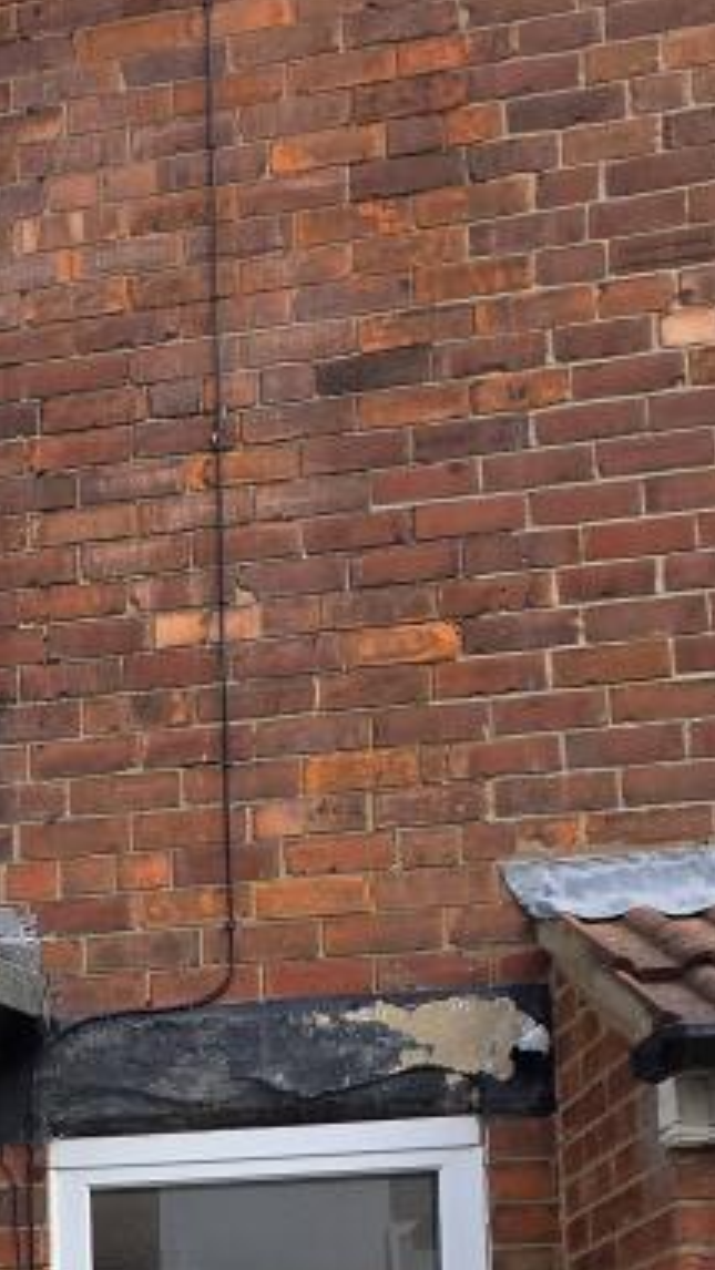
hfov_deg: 26.4
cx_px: -223
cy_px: 1463
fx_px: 1280
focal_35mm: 38
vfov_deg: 40.2
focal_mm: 1.7
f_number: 2.2
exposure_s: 1/548
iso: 25
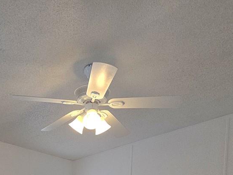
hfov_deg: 46.8
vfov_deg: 29.5
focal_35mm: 38
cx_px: 53
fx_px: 256
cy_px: 234
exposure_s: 1/120
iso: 64
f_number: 2.2
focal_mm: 2.2
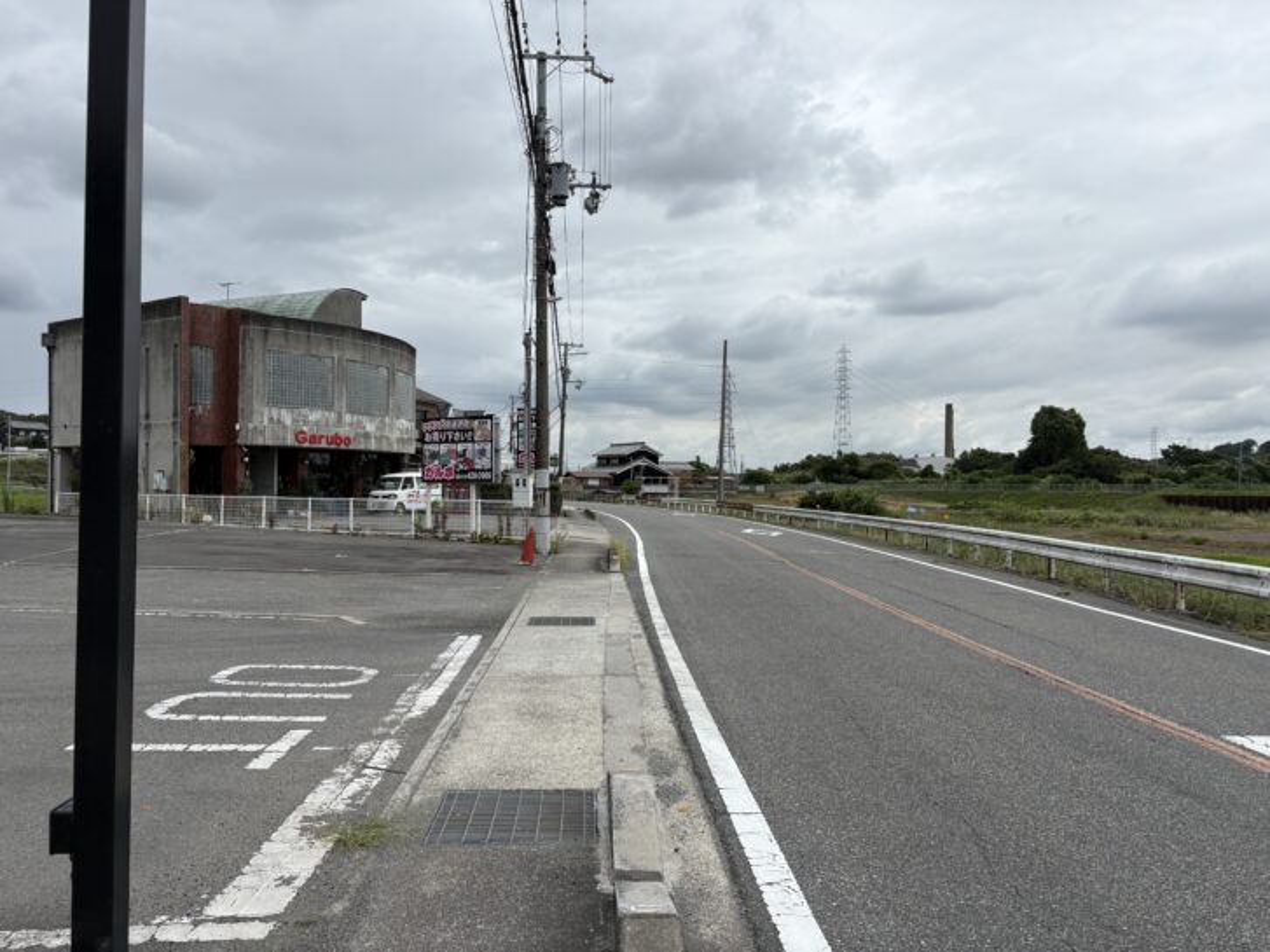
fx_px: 954
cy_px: 476
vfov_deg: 53.0
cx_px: 635
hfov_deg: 67.3
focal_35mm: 26
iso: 50
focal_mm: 5.96
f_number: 1.6
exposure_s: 1/8850
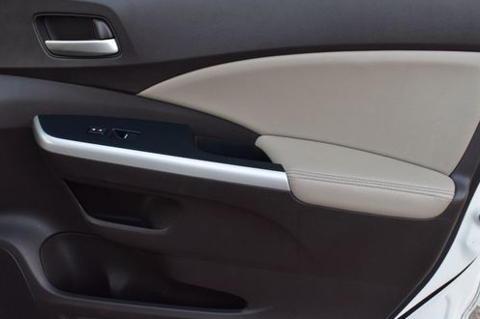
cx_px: 224
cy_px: 191
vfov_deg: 32.8
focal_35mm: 41
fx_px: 542
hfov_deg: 47.8
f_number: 7.1
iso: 400
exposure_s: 1/25
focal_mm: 21
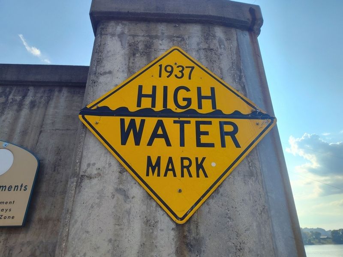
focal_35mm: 23
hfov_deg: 73.9
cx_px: 172
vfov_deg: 58.9
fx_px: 228
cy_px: 128
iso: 100
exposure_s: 1/1400
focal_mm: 5.56
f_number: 1.8
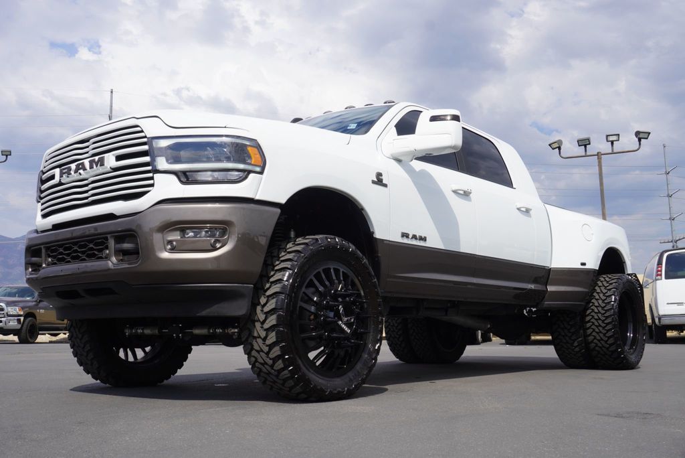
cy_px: 229
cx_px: 342
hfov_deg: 53.1
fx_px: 685
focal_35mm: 36
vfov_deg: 36.9
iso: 100
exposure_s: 1/200
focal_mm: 24
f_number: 11
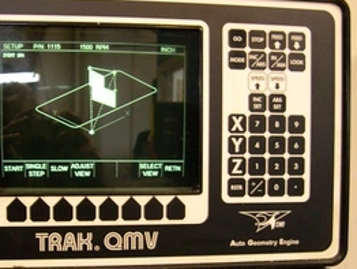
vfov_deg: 25.1
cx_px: 131
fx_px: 599
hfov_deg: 33.0
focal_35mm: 58
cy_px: 180
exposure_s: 1/5.5
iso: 301
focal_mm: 8
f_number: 2.8
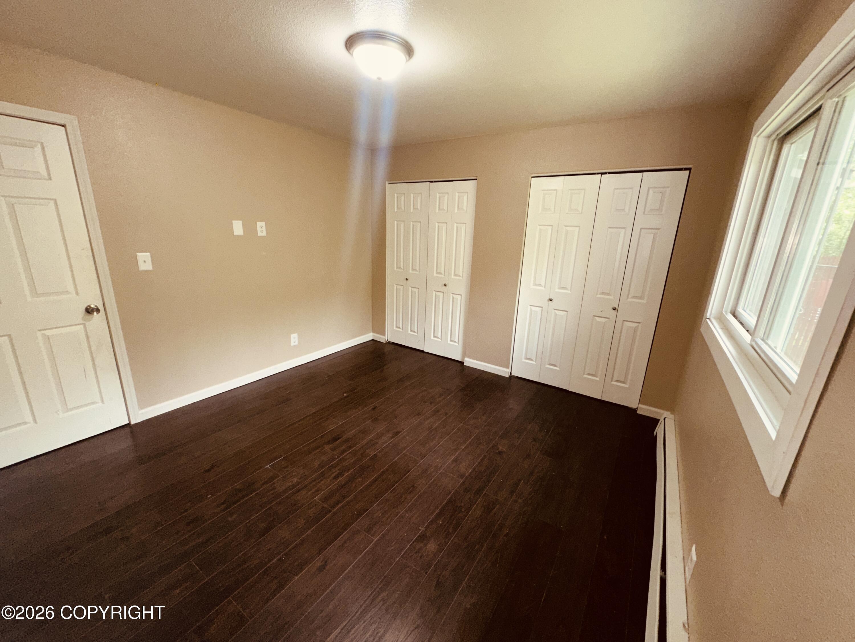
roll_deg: -2.1
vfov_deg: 85.7
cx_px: 428
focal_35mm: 14
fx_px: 346
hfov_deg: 102.1
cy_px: 321
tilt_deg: -15.5
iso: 100
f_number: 2.2
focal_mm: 2.22
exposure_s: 1/60
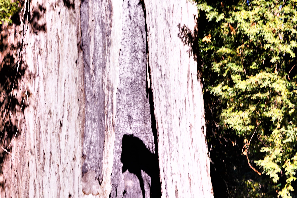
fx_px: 1238
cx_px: 84
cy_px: 145
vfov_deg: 9.1
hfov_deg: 13.6
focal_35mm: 150
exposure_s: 1/100
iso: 100
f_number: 6.3
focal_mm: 50
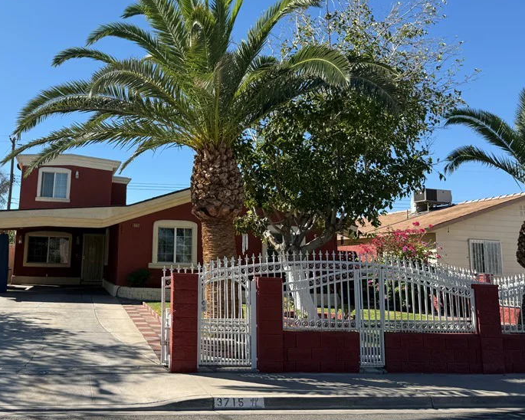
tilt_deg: +10.2
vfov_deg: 42.0
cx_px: 152
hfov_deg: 50.1
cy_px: 162
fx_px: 544
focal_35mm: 35
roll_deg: -1.6
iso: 80
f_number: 1.78
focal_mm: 6.76
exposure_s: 1/2169
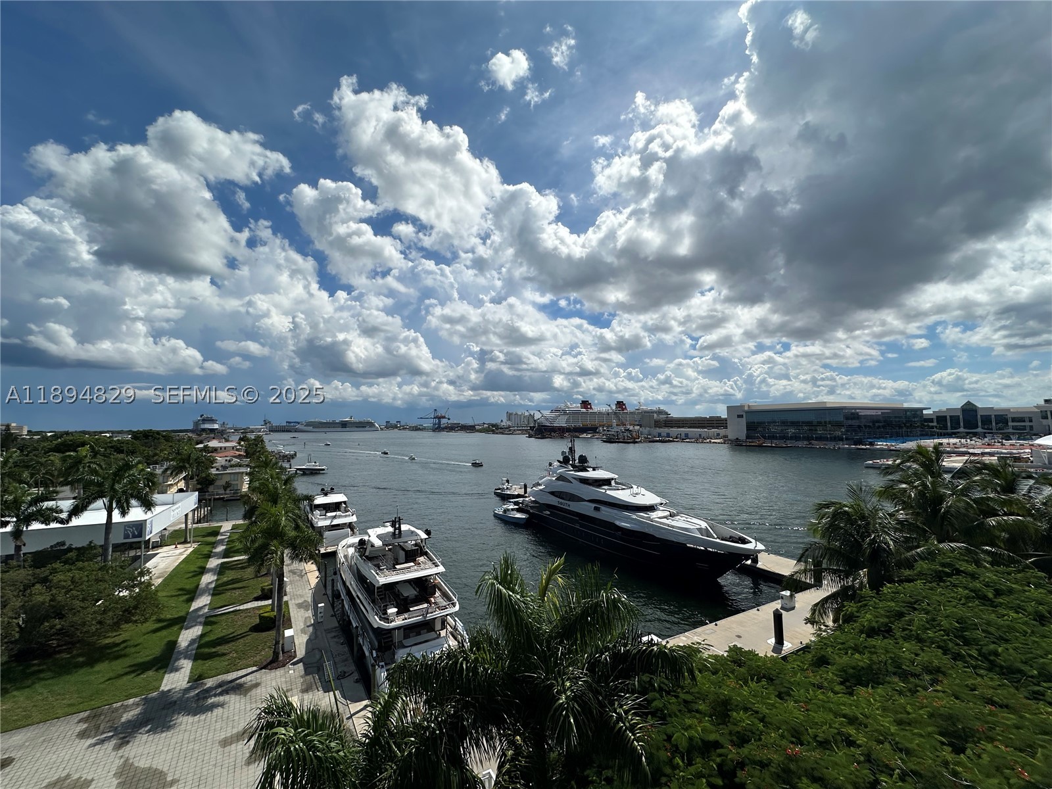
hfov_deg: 102.1
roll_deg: -0.7
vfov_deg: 85.7
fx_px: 425
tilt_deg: +4.8
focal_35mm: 14
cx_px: 526
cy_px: 394
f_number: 2.2
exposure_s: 1/6897
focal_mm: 2.22
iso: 50
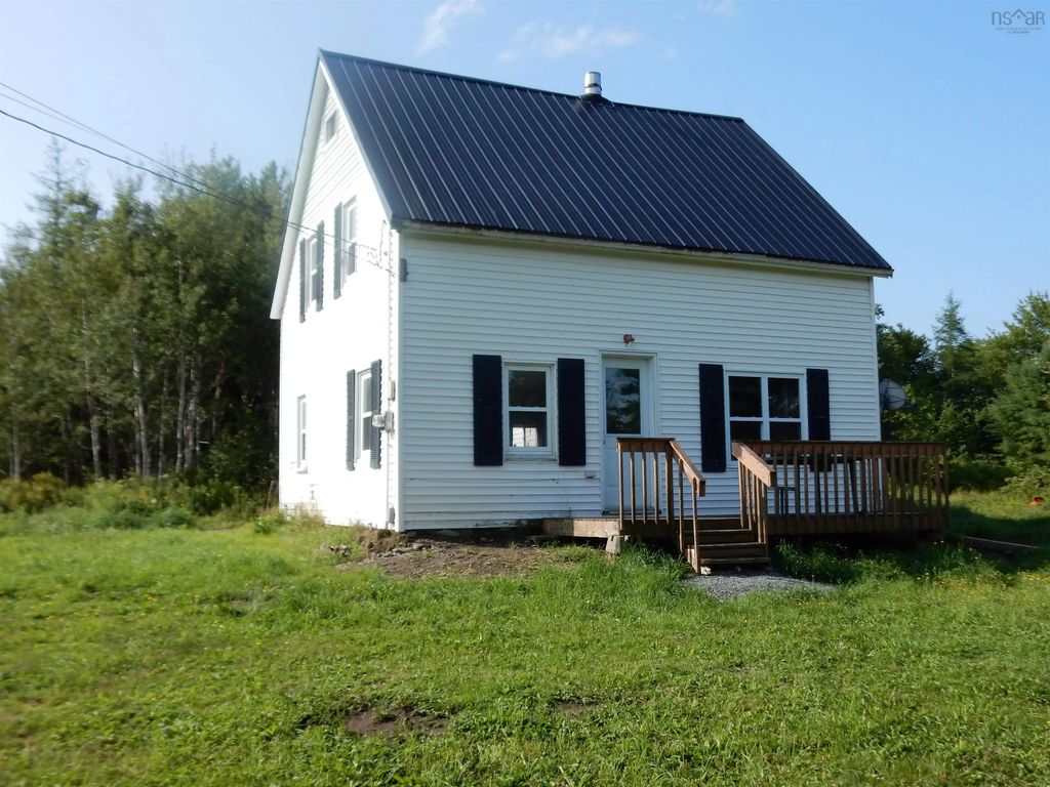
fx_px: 1092
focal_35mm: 36
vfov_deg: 39.7
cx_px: 525
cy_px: 394
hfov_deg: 51.4
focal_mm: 6.4
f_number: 4
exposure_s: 1/800
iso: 125
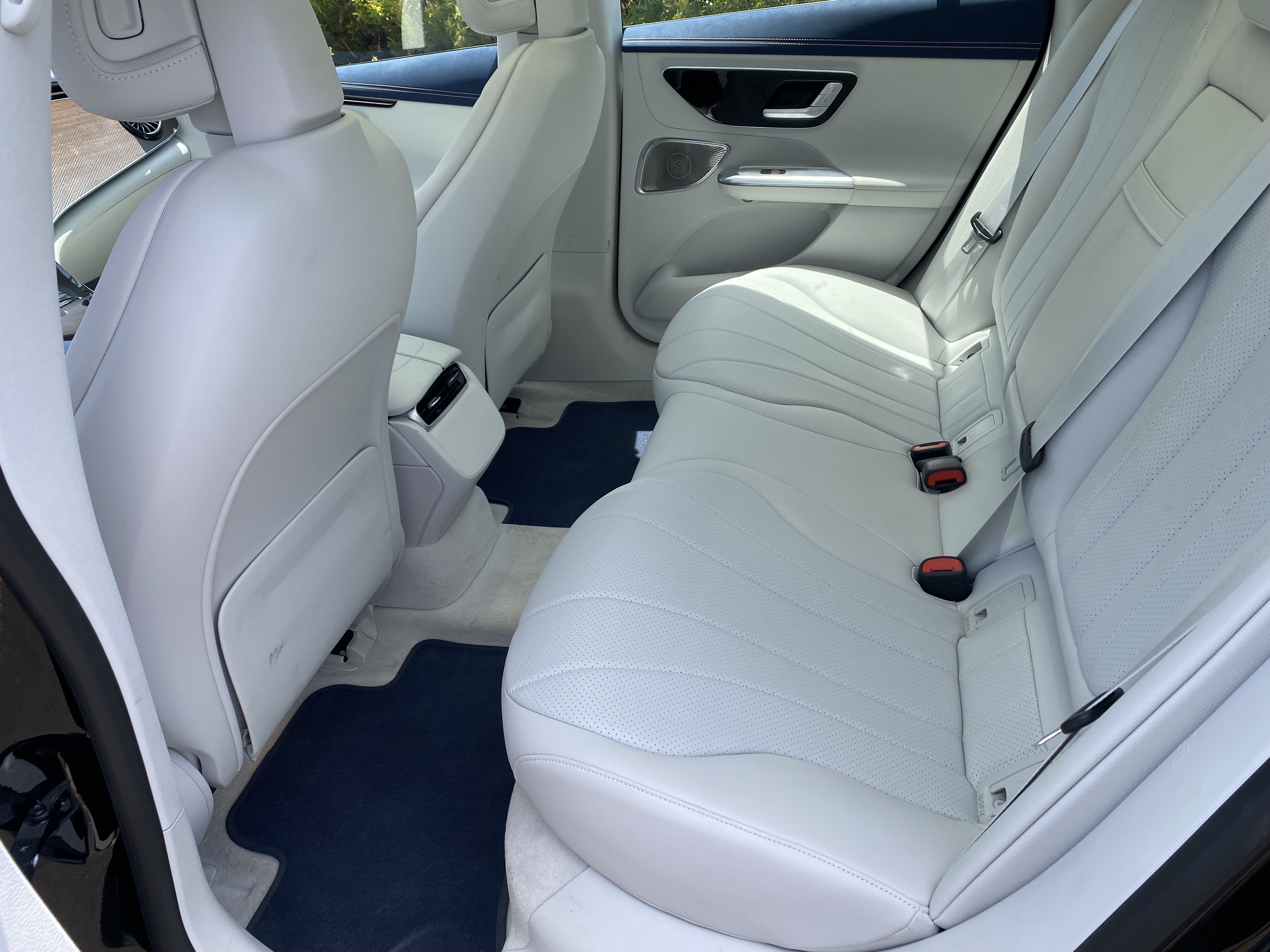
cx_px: 635
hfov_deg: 67.3
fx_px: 954
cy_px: 476
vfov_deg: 53.1
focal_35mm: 26
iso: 32
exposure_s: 1/539
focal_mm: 4.25
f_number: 1.8
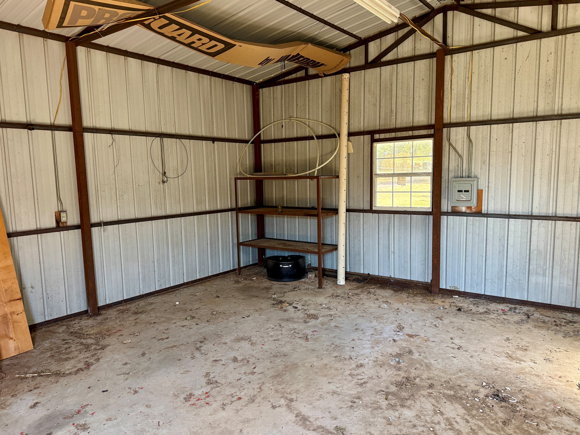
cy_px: 222
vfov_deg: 54.9
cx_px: 291
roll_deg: +1.4
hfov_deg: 69.4
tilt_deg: -9.2
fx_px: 419
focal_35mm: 25
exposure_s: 1/144
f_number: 1.78
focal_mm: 6.76
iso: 200
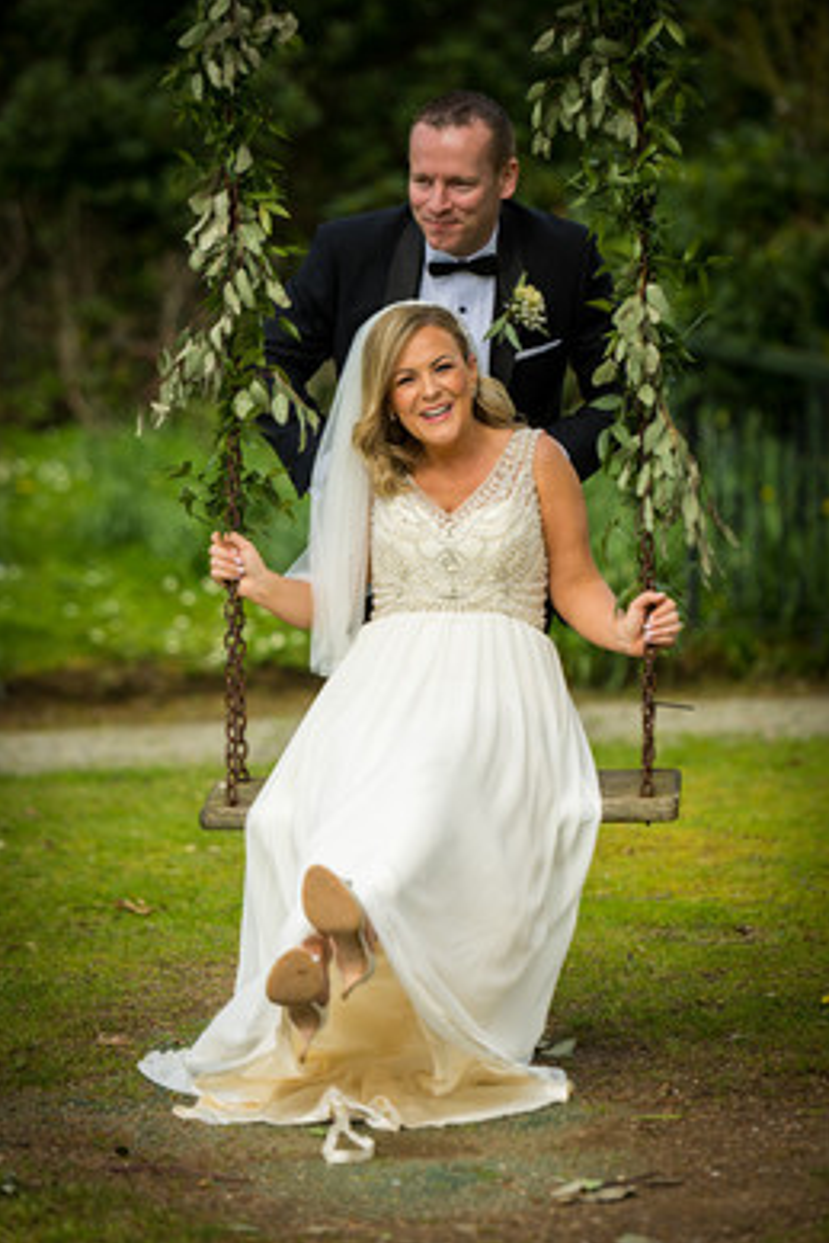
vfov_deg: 12.4
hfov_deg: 8.3
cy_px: 634
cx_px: 418
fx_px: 5694
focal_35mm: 165
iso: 100
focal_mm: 160
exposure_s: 1/500
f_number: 2.8
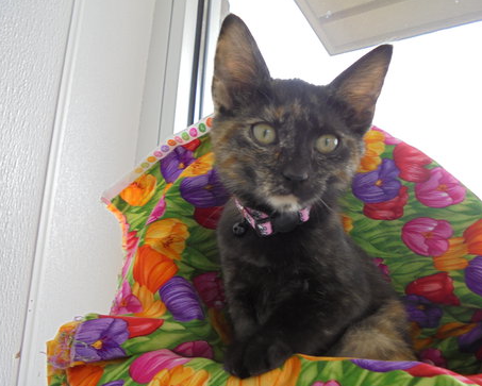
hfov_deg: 62.1
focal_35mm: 28
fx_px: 400
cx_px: 252
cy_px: 193
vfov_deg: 51.6
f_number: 3.5
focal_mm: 4.6
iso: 100
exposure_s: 1/30
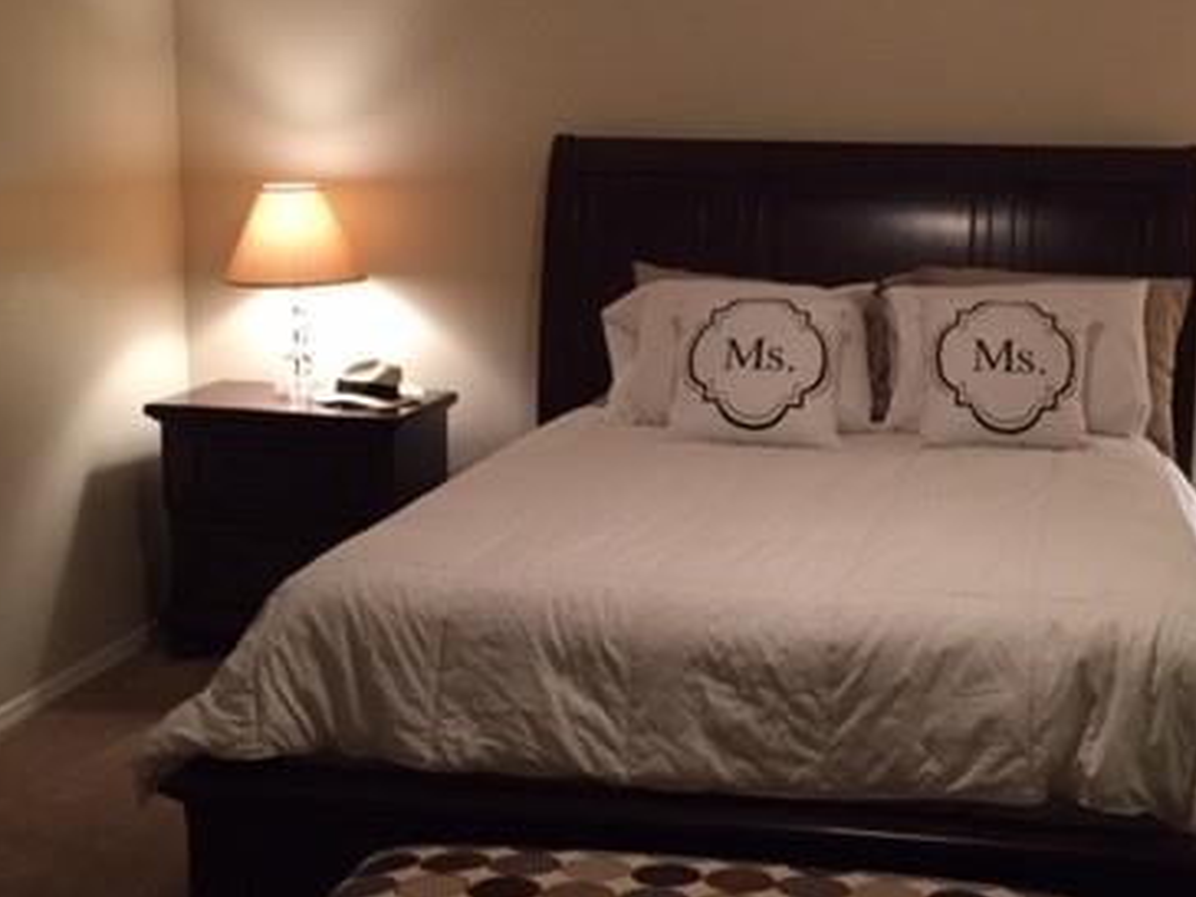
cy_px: 404
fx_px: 1762
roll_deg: -1.1
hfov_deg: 37.3
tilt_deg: -8.6
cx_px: 736
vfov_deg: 28.5
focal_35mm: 51
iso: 160
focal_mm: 4.15
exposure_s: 1/30
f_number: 2.2
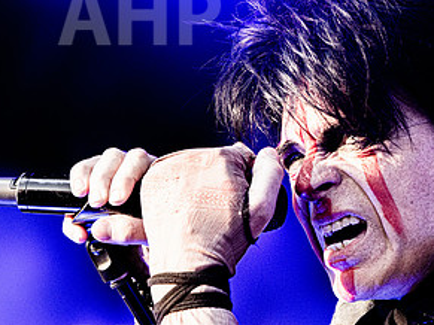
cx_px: 422
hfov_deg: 5.2
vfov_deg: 3.9
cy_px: 193
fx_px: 4812
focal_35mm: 384
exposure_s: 1/2500
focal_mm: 200
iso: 800
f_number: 4.5
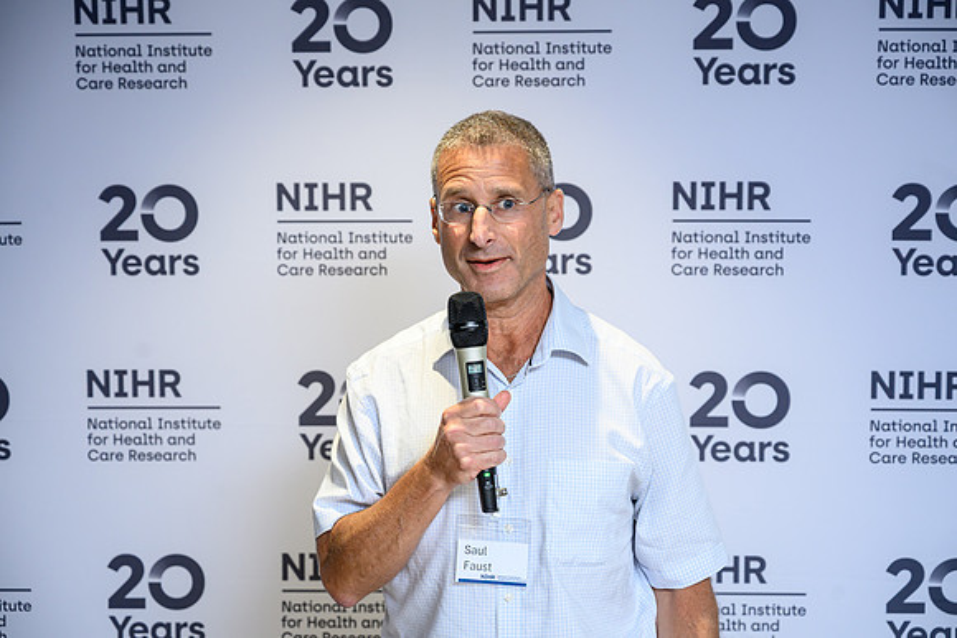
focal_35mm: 72
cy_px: 319
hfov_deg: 28.1
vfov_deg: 19.0
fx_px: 1913
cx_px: 478
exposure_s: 1/200
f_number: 4.5
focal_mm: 70
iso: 1250
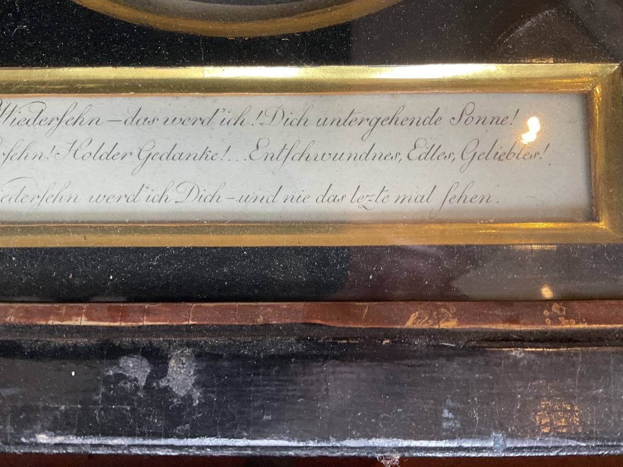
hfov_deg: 61.7
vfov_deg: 48.2
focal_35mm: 29
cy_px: 234
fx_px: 522
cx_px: 312
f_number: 1.8
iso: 80
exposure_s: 1/60
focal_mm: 3
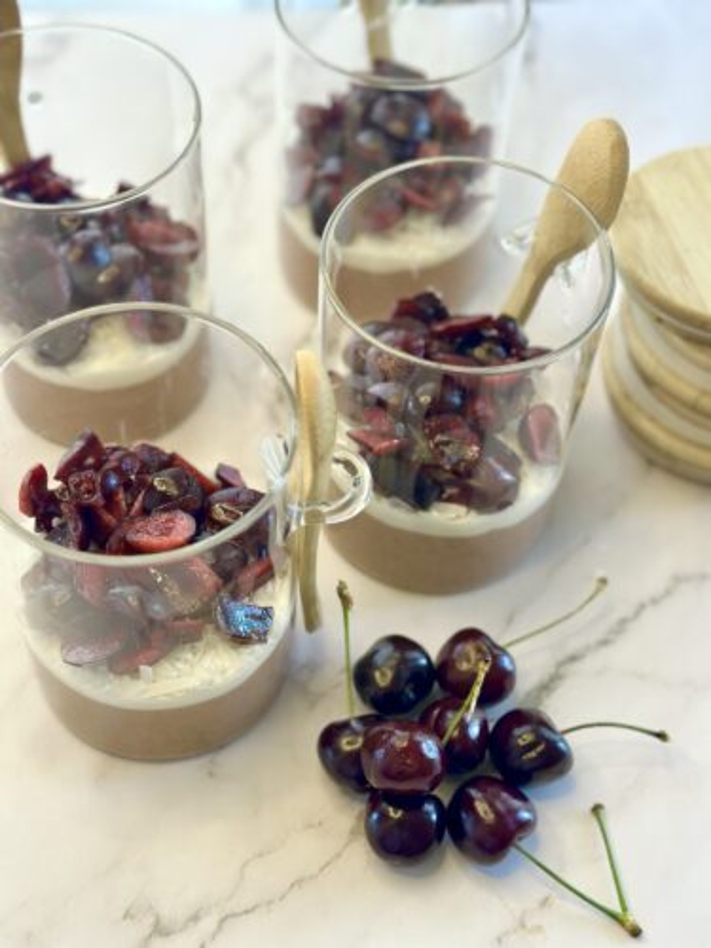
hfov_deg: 30.3
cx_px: 356
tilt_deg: -55.2
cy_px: 474
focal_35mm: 48
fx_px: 1315
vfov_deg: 39.7
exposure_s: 1/166
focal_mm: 6.86
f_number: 1.78
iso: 125
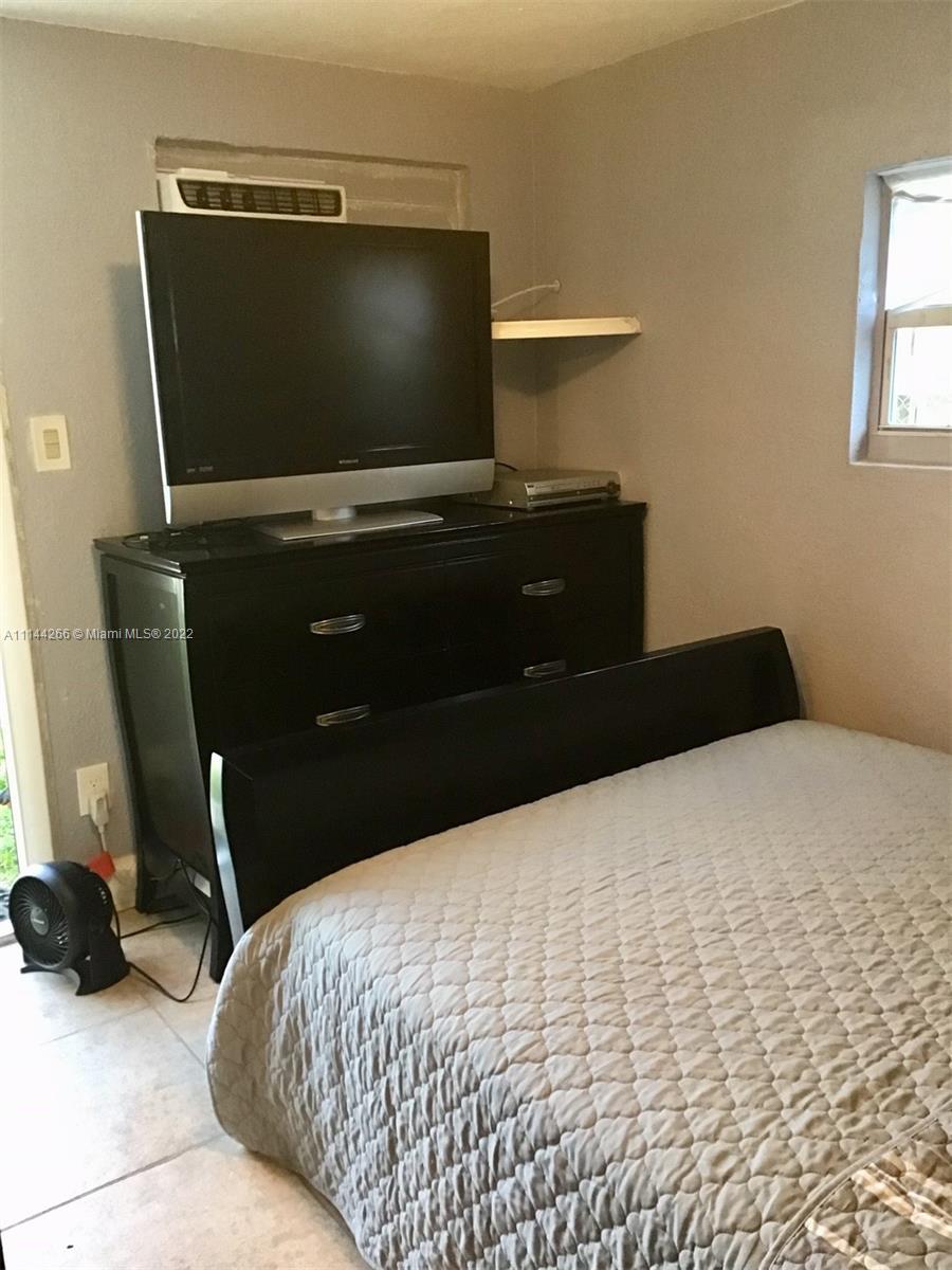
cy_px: 635
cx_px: 476
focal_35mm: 31
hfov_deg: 45.4
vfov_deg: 58.4
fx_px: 1137
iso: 125
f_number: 2.4
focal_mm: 3.3
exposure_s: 1/30
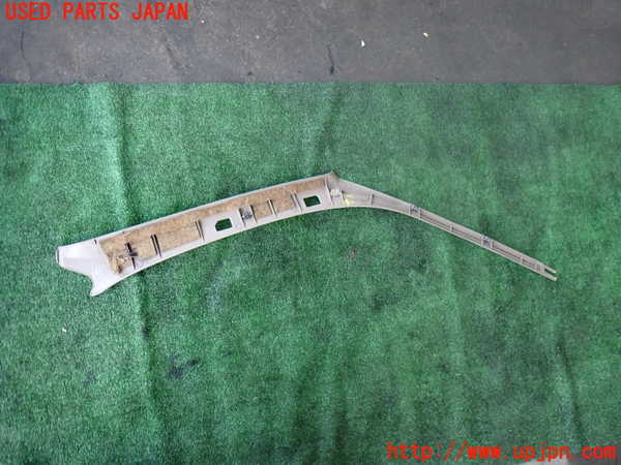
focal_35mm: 25
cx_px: 310
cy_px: 232
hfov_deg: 69.4
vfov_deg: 54.9
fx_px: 448
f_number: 2
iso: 200
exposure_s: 1/100
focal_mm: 4.5
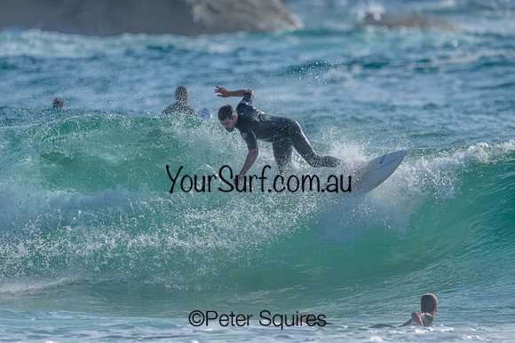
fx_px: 12056
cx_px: 244
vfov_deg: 1.6
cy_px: 167
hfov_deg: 2.4
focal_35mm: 843
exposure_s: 1/2000
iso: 220
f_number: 6.3
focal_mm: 800
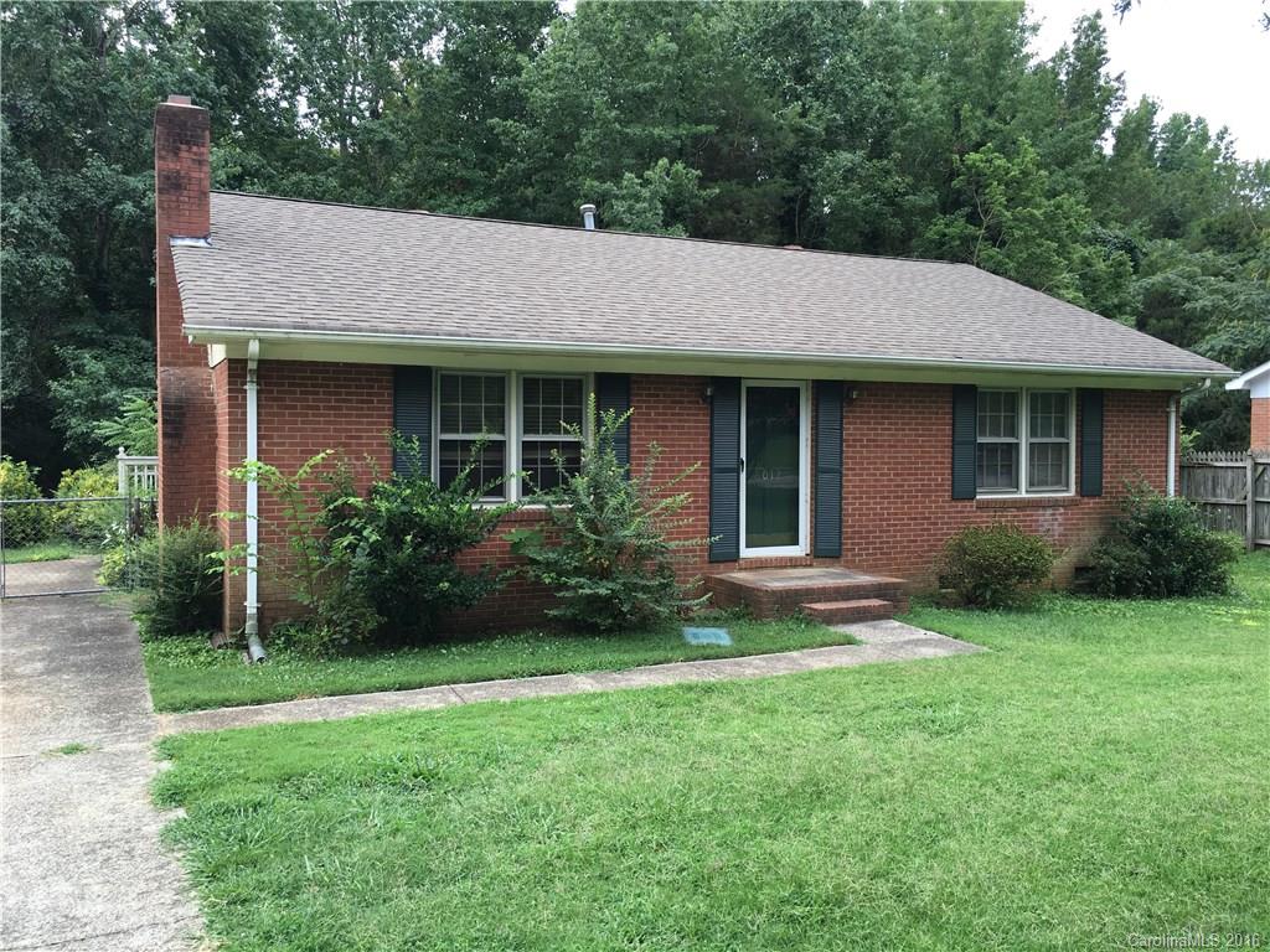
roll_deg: -0.8
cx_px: 635
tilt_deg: -1.0
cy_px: 476
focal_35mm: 29
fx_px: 1064
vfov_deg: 48.2
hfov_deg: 61.7
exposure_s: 1/218
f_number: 2.2
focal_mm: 4.15
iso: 25
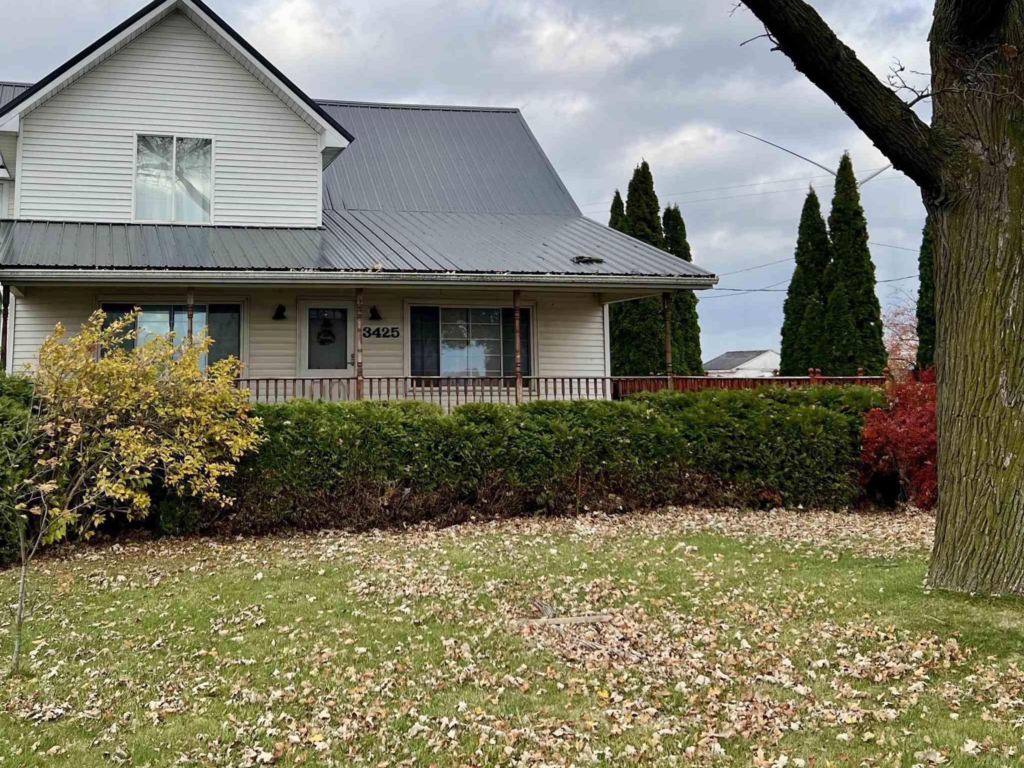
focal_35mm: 39
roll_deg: +1.2
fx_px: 1154
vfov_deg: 36.3
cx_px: 400
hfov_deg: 47.5
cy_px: 233
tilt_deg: +5.8
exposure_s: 1/2632
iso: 50
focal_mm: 5.7
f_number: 1.5
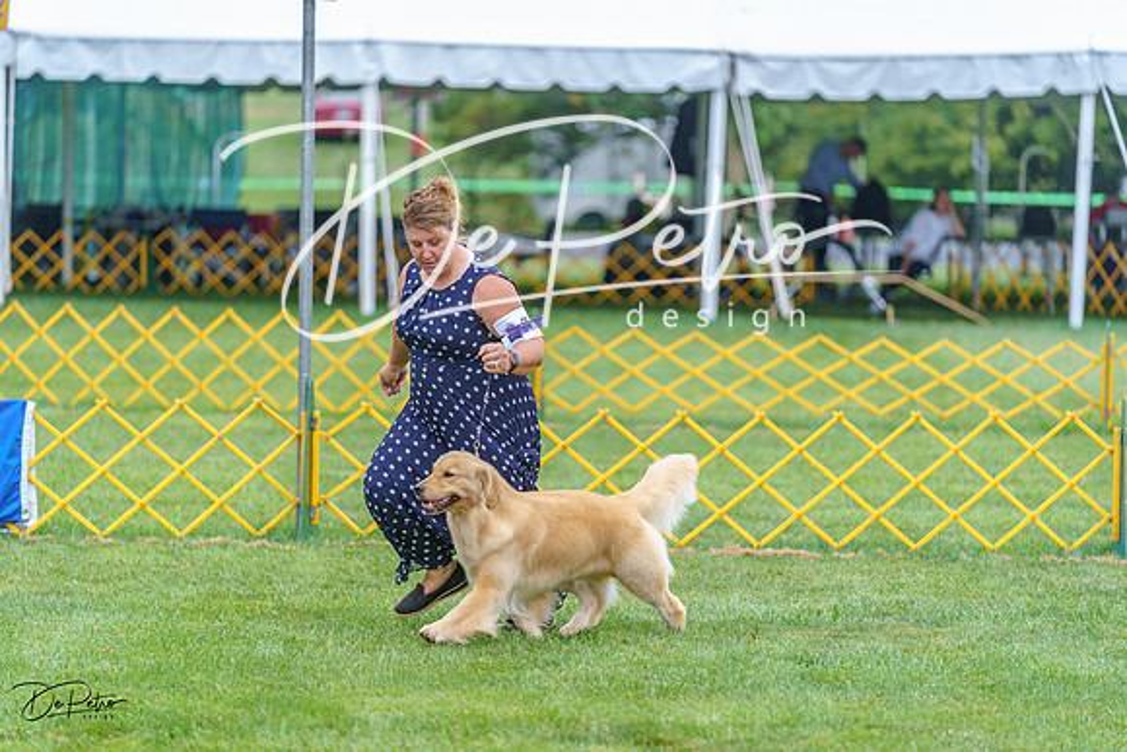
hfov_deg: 12.4
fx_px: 5166
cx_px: 564
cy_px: 376
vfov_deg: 8.3
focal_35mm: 165
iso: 640
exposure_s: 1/640
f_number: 2.8
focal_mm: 165
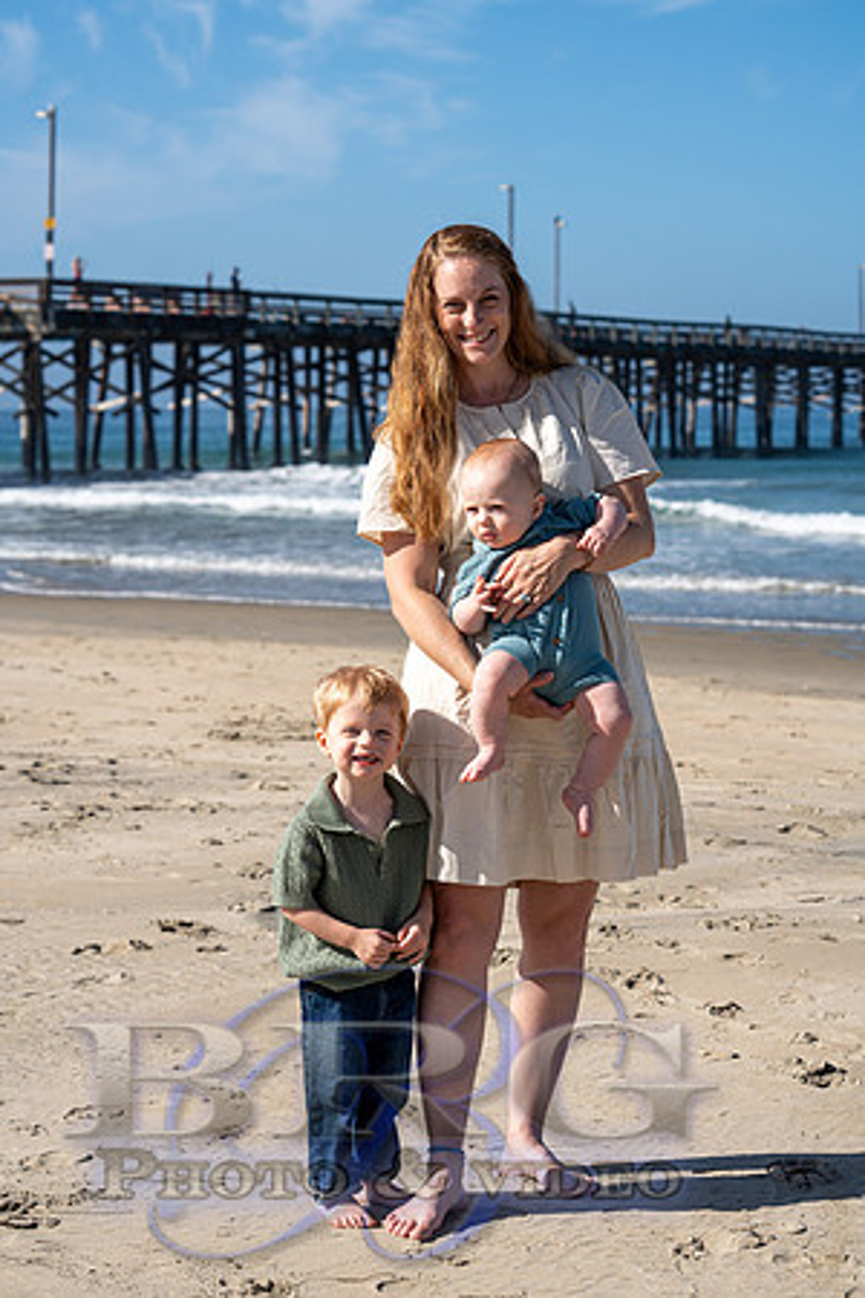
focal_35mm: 74
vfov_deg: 27.3
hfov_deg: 18.4
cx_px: 432
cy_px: 649
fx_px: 2667
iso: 160
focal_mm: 74
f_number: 6.3
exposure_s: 1/640
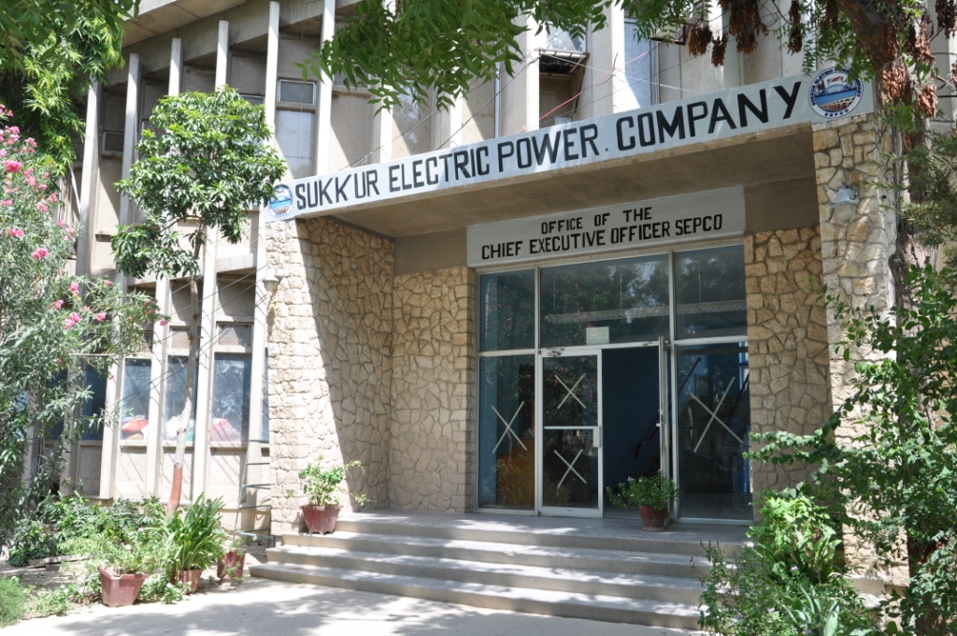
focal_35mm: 33
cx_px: 478
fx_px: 876
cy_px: 318
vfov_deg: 39.9
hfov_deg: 57.3
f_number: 7.1
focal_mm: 22
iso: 200
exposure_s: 1/200
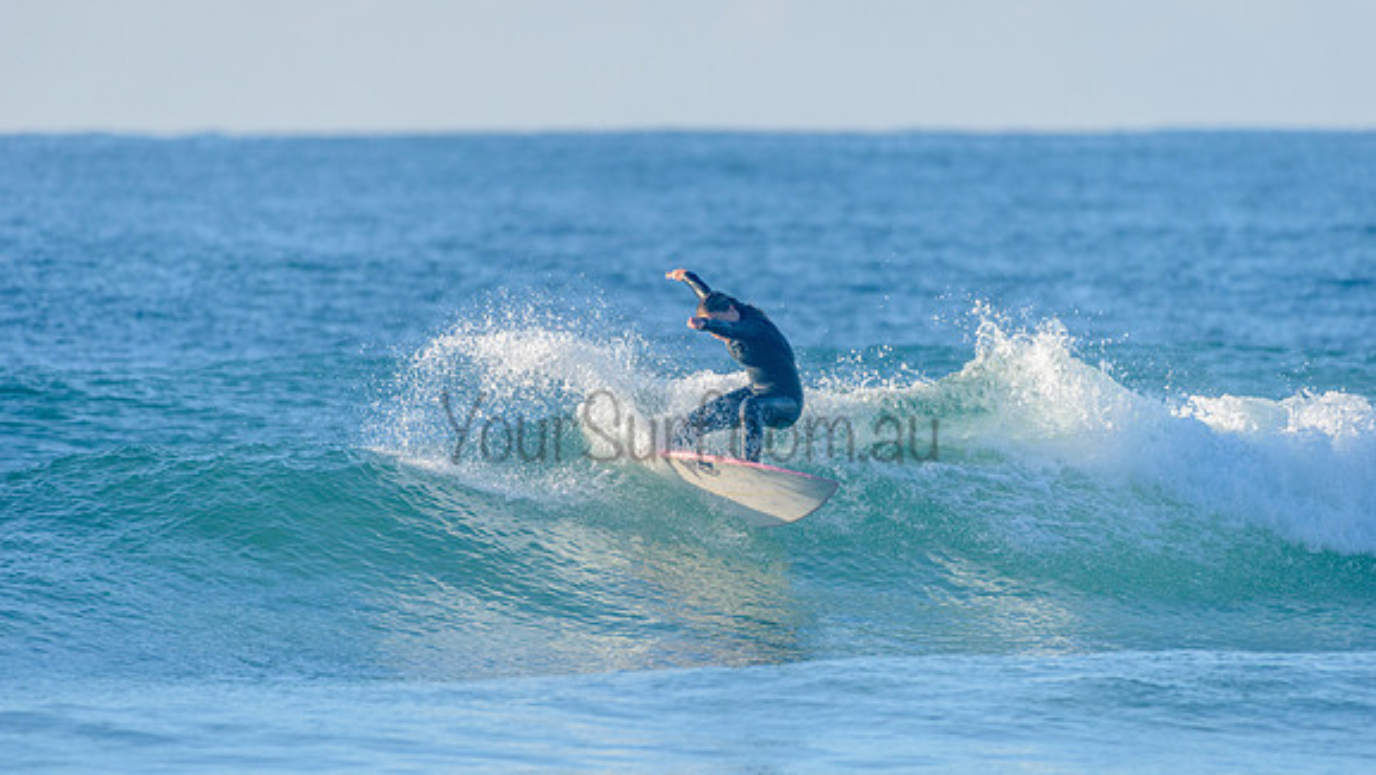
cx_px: 687
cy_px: 407
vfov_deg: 2.3
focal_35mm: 527
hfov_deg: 4.1
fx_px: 19234
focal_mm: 500
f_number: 5.6
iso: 400
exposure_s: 1/2000
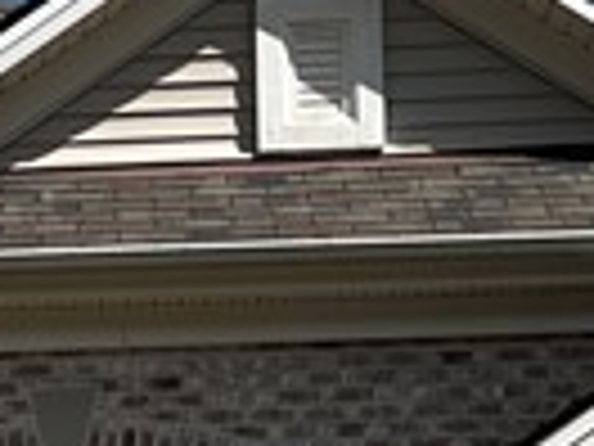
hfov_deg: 9.6
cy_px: 946
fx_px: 3449
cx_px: -284
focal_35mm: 201
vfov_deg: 7.1
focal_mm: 5.7
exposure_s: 1/5587
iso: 50
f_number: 1.5
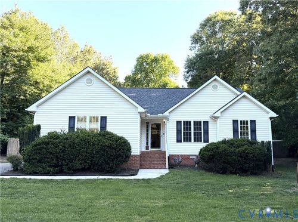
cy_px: 111
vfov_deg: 46.6
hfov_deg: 60.1
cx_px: 149
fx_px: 258
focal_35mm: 30
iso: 100
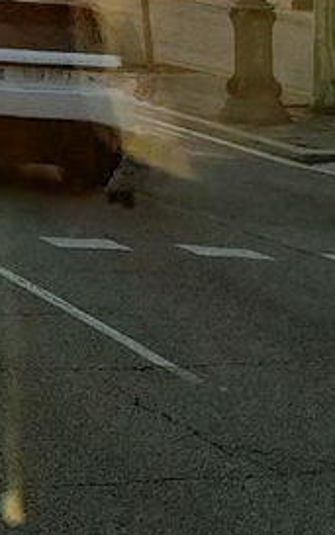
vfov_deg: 12.6
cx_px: -885
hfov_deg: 6.9
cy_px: -228
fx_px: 2319
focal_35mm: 159
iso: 50
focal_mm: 6.92
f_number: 1.9
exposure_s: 1/669
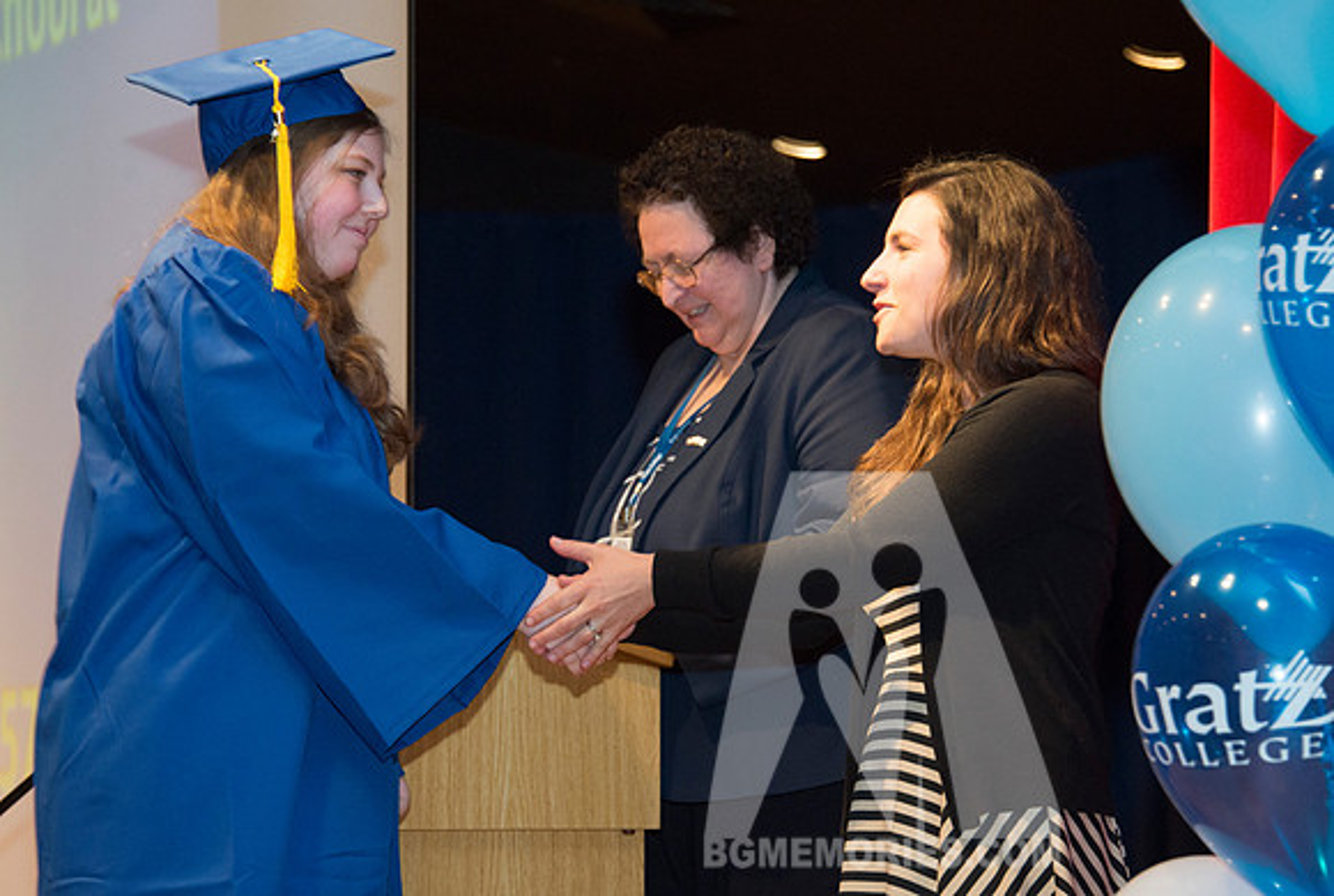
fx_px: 5311
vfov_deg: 9.7
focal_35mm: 143
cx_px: 674
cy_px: 510
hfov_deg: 14.3
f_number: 5.6
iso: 2000
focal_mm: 125
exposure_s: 1/80
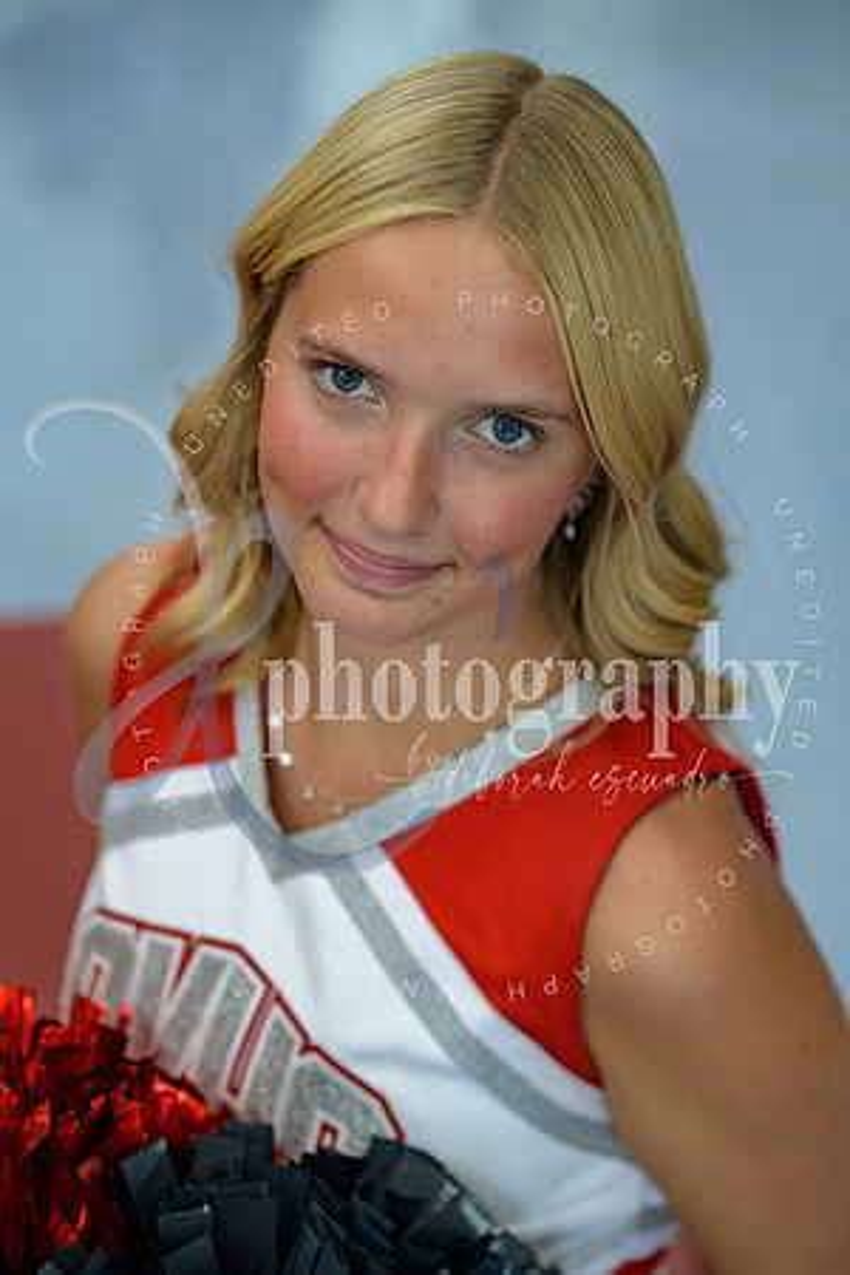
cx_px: 425
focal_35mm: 70
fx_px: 2479
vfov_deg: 28.8
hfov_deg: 19.5
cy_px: 638
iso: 250
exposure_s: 1/125
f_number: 2.8
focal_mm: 70
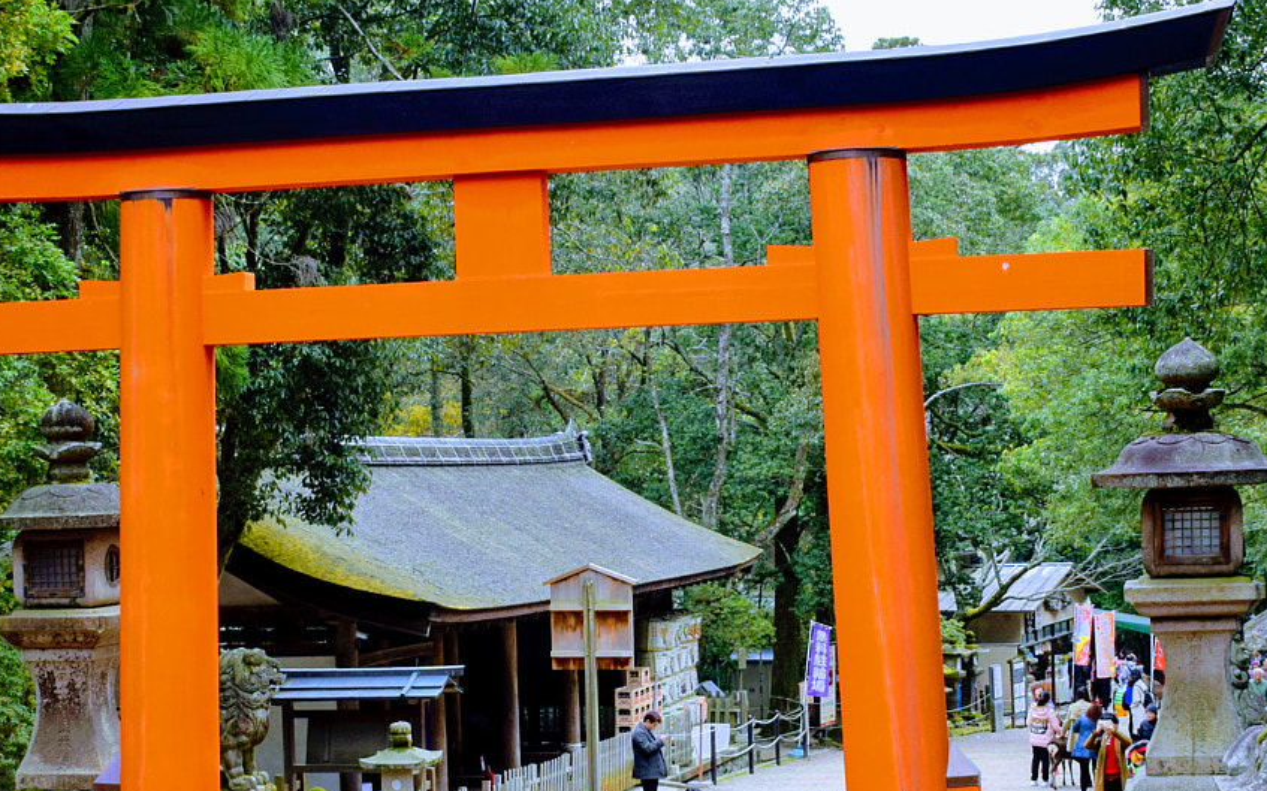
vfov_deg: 16.6
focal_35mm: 78
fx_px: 2691
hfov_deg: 26.5
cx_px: 540
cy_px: 641
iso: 400
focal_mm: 27
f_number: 4
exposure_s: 1/80
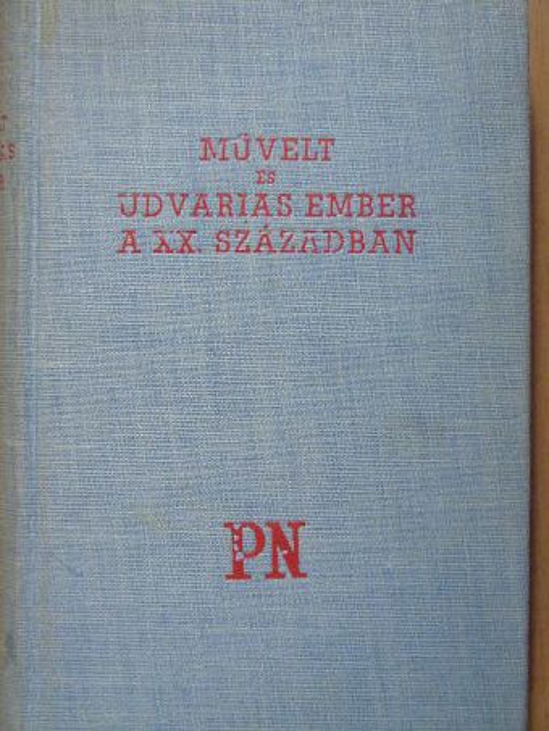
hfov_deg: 17.0
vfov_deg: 22.5
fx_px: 1839
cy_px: 366
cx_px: 274
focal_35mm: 87
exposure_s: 1/45.4
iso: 200
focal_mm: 14.6
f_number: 3.5
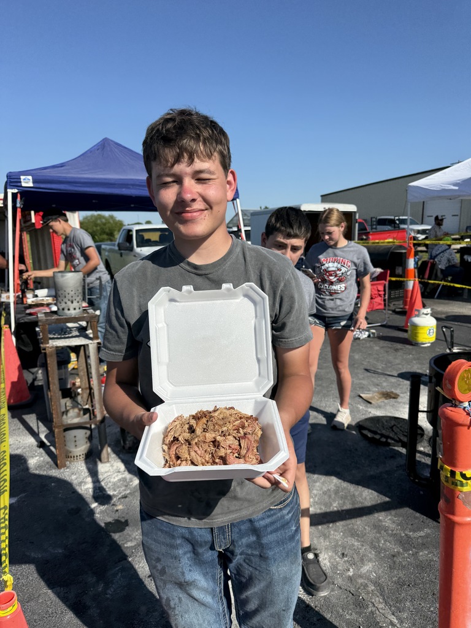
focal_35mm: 24
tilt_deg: -11.4
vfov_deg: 71.6
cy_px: 314
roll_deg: -0.3
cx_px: 236
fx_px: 435
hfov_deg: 56.8
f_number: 1.78
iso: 80
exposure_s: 1/6711
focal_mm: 6.76
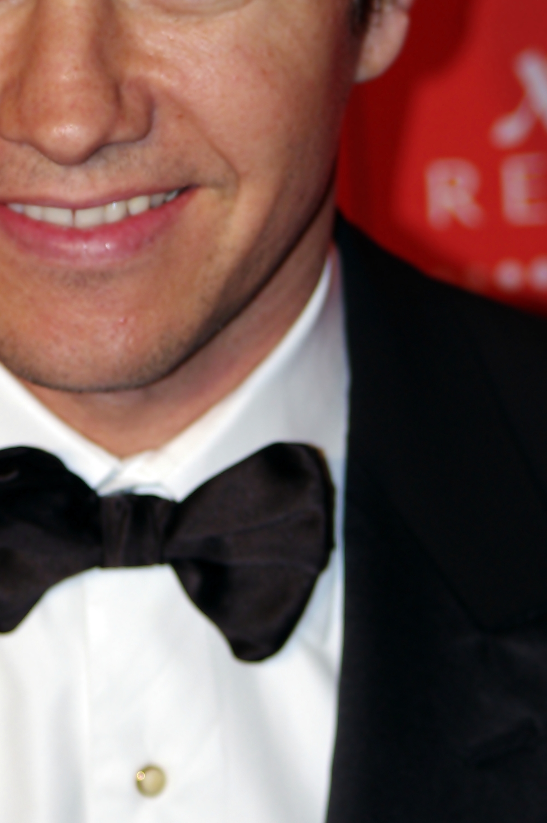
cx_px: 67
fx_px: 6261
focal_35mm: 274
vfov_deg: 7.5
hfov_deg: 5.0
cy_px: 150
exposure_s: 1/180
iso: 200
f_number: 4
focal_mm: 77.5
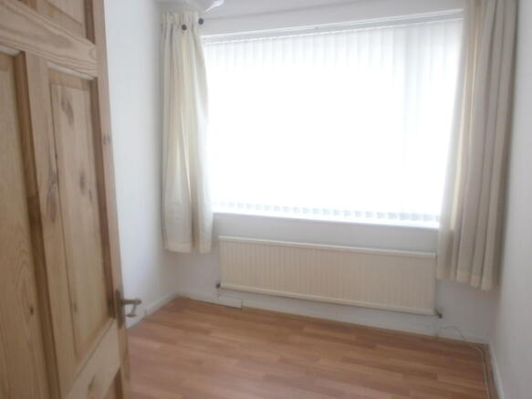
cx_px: 266
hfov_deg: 65.3
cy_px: 200
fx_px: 415
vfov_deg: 51.3
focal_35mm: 27
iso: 100
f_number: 2.9
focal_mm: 4.8
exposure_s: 1/40
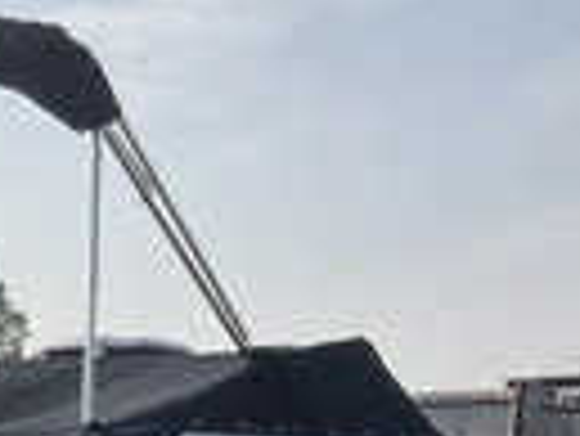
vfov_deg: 15.7
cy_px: 553
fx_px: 1509
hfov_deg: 20.0
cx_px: -175
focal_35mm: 90
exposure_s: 1/3788
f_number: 1.8
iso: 25
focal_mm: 3
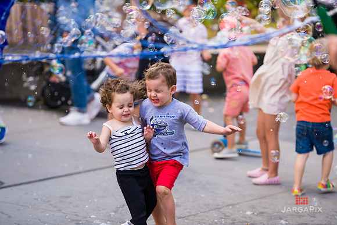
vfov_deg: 8.9
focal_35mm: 155
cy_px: 112
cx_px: 168
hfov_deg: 13.2
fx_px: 1451
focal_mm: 155
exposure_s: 1/800
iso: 800
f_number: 3.2
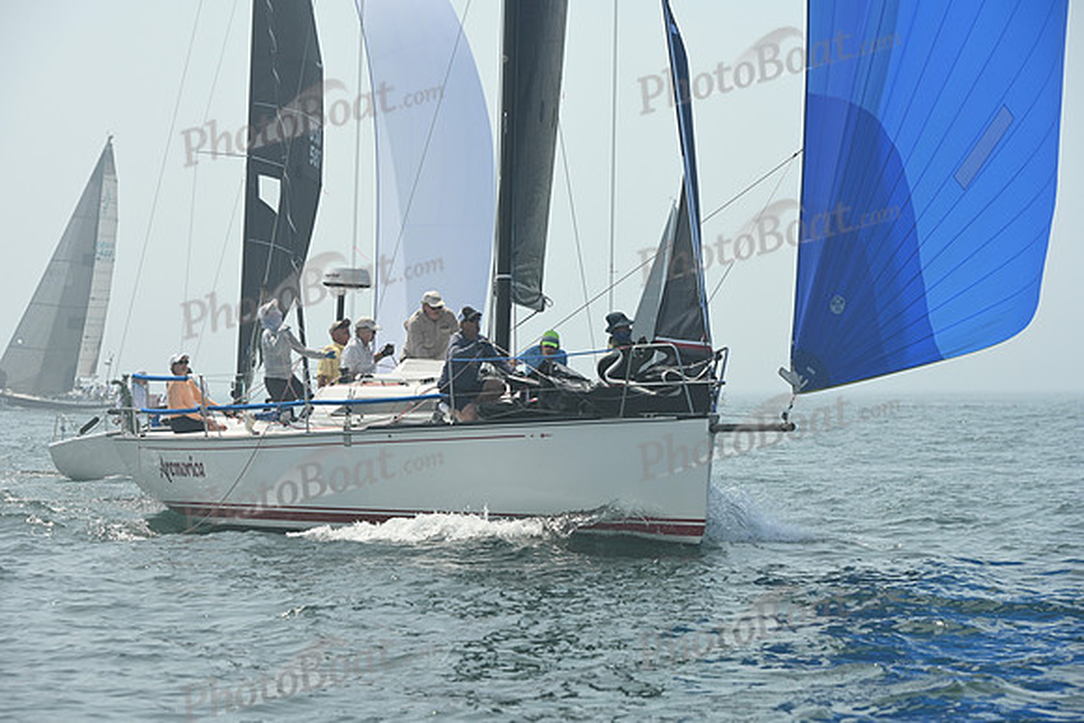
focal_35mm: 140
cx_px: 542
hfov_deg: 14.7
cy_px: 362
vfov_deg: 9.8
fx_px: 4216
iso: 320
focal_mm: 140
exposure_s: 1/1250
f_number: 8
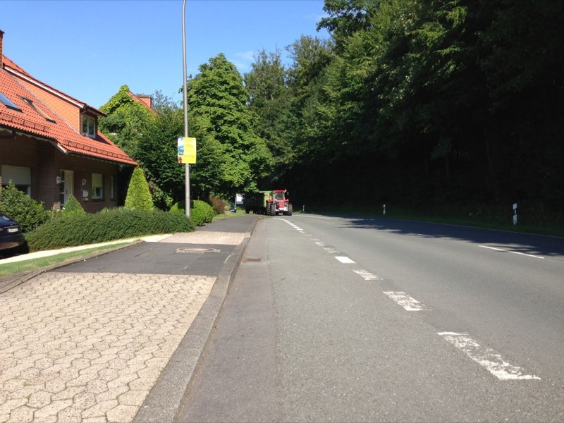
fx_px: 538
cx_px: 282
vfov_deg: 42.9
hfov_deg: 55.4
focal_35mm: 33
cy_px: 212
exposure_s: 1/919
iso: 50
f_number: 2.4
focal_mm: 4.13
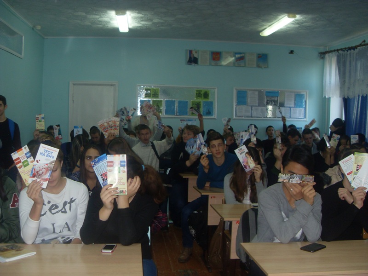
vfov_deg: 38.7
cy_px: 138
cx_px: 184
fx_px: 393
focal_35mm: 37
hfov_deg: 50.1
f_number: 2.8
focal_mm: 6.3
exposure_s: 1/45
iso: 100
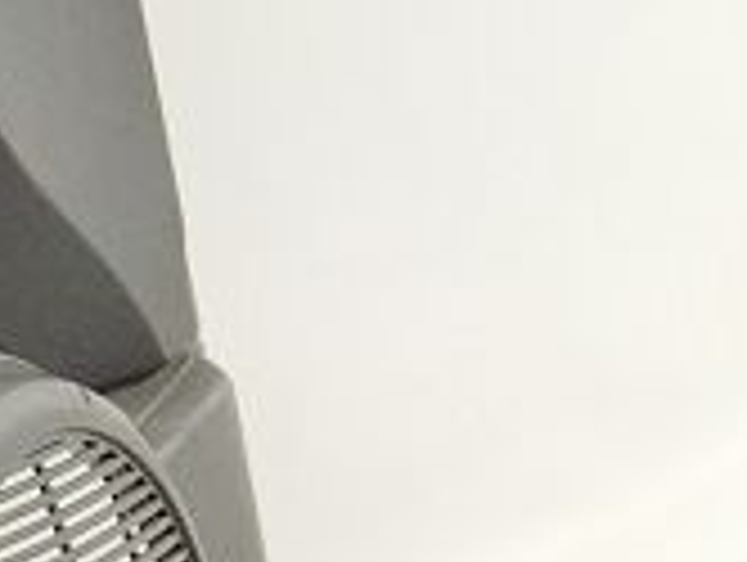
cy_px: 369
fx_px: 4214
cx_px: -1638
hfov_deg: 8.3
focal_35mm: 195
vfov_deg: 7.6
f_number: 1.79
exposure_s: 1/100
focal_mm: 4.71
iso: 102
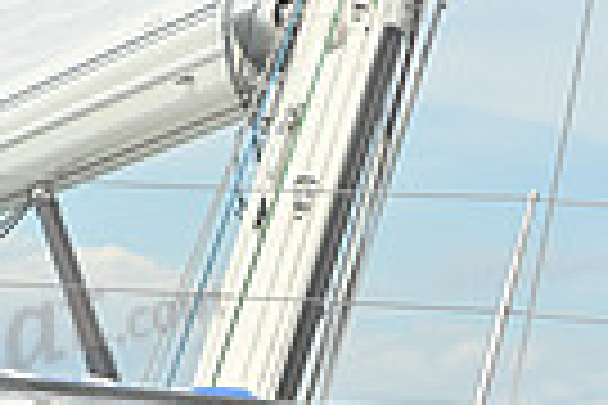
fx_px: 5083
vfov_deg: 4.6
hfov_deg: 6.6
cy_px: 196
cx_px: -640
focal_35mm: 301
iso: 320
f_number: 8
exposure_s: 1/1250
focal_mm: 70
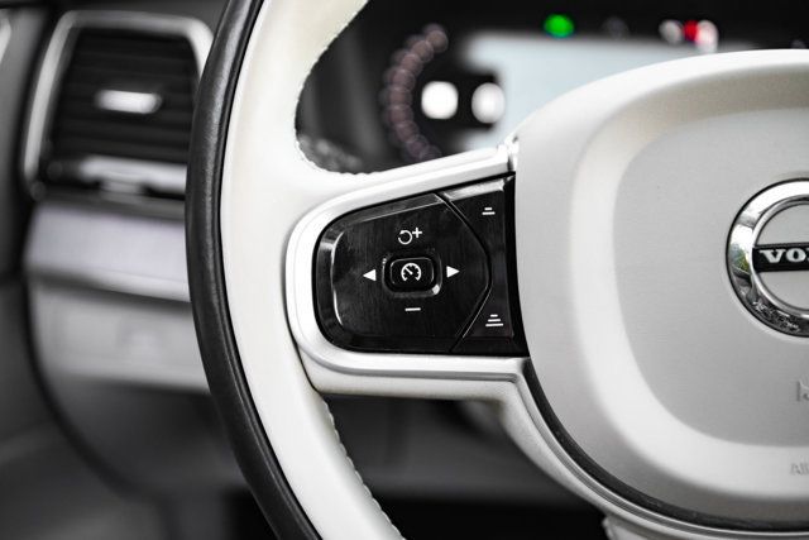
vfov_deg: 33.4
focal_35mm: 40
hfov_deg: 48.4
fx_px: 899
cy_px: 270
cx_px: 404
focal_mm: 40
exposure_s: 1/250
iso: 640
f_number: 2.8
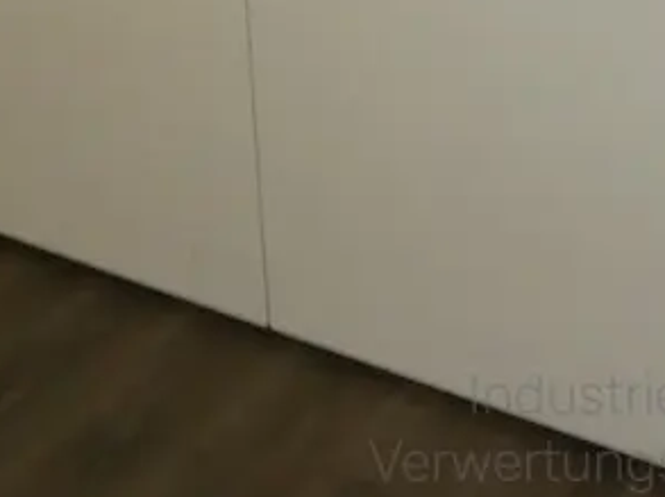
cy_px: -150
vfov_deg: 16.6
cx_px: 540
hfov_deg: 23.0
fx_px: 1612
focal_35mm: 84
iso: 400
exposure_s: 1/60
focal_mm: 4.3
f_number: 3.3
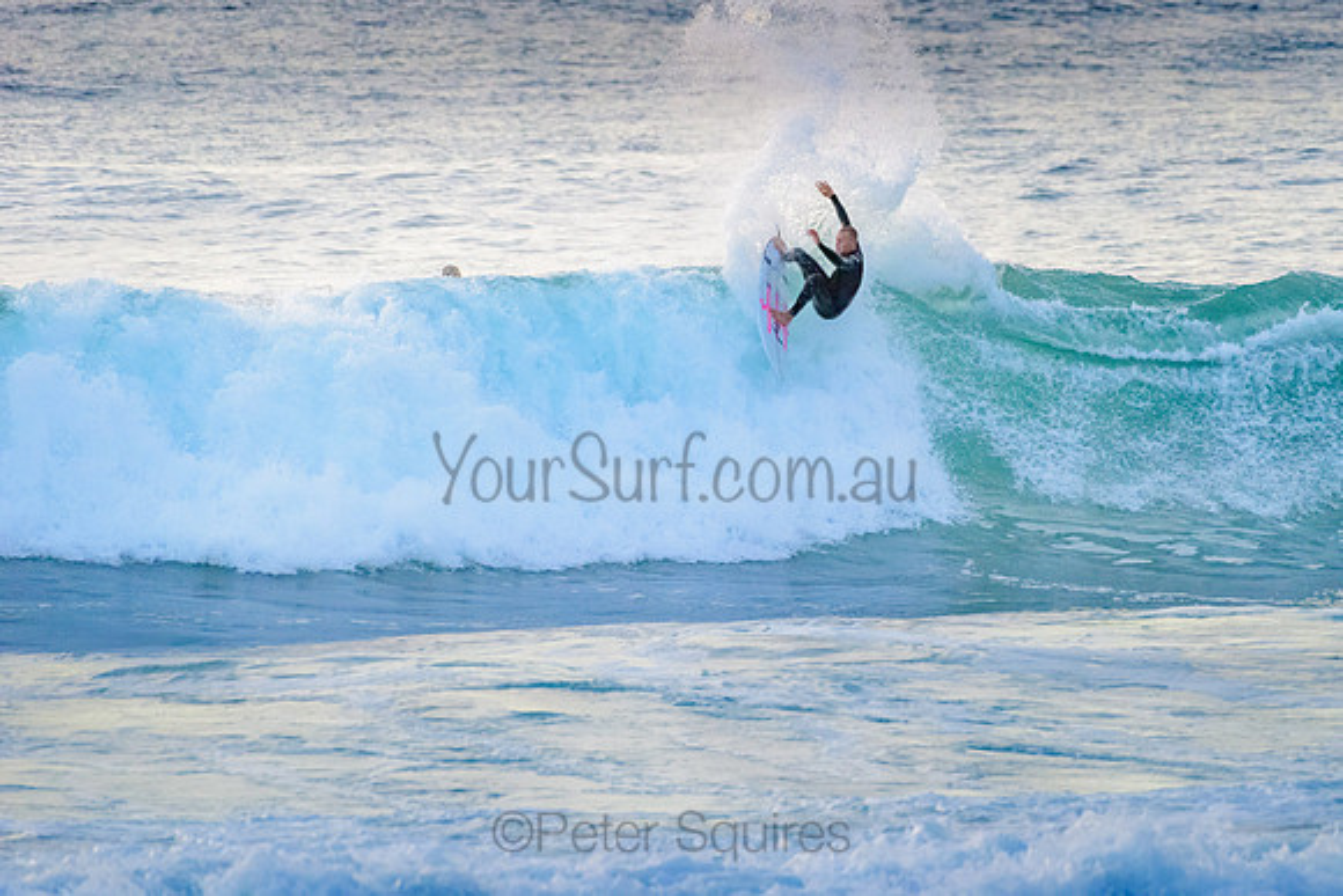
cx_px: 823
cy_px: 349
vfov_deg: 2.2
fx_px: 22866
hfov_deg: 3.4
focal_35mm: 613
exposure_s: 1/2000
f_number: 5.6
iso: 1600
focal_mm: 500
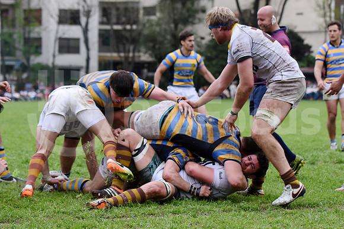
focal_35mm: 153
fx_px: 1462
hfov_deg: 13.4
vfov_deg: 9.0
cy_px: 114
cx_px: 172
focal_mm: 102
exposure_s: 1/1000
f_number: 3.5
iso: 800
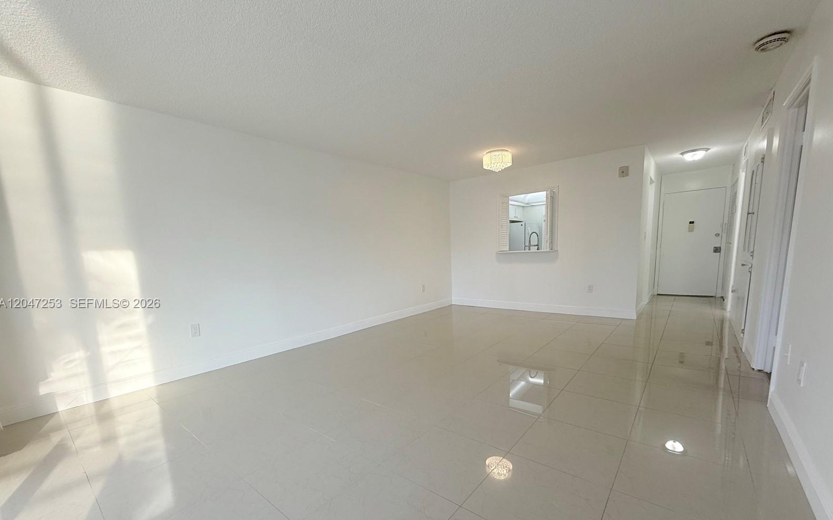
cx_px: 417
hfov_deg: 101.5
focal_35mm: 15
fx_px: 340
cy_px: 304
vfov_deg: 74.2
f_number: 2.2
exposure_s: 1/120
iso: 64
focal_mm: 2.22
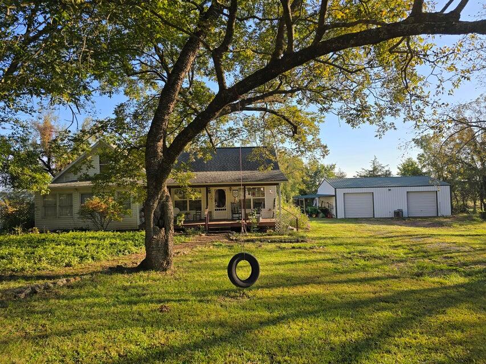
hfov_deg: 73.9
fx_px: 323
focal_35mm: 23
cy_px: 182
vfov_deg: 58.9
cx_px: 243
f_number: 1.7
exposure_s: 1/427
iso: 12
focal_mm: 6.3
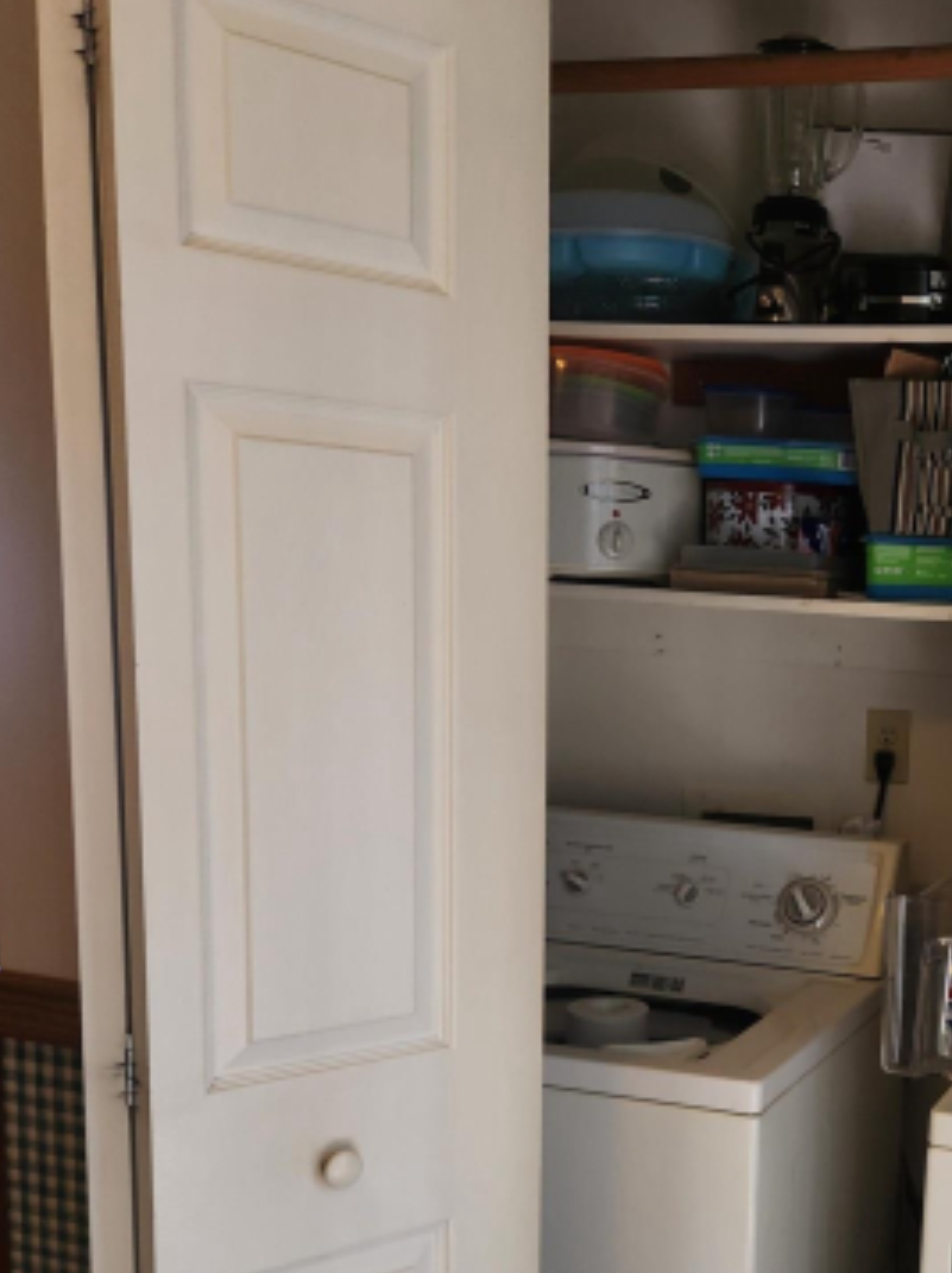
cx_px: 870
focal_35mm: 43
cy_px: 865
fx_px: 1580
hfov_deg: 31.8
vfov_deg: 43.2
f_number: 1.8
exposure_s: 1/180
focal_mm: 5.4
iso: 125
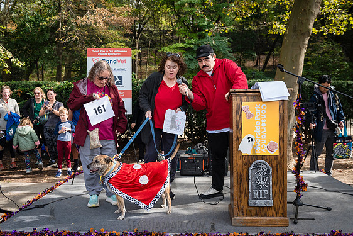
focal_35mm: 33
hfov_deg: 57.2
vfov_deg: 40.0
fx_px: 324
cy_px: 118
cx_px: 173
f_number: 4
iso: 1000
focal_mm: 32
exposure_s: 1/1250
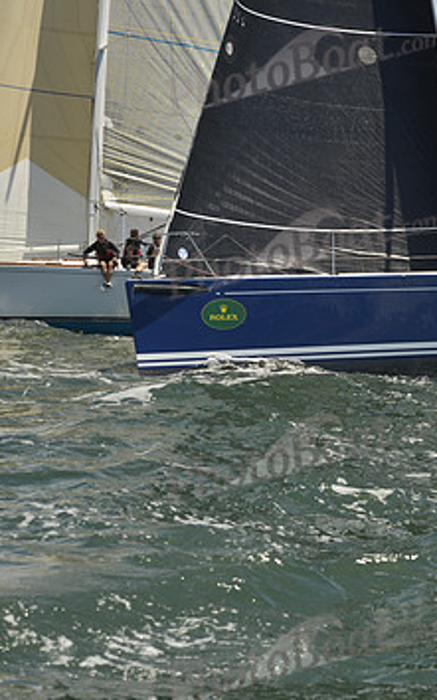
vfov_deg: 17.8
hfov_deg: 11.0
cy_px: 323
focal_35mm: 117
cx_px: 548
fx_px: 2231
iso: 280
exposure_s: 1/1600
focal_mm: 70
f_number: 8
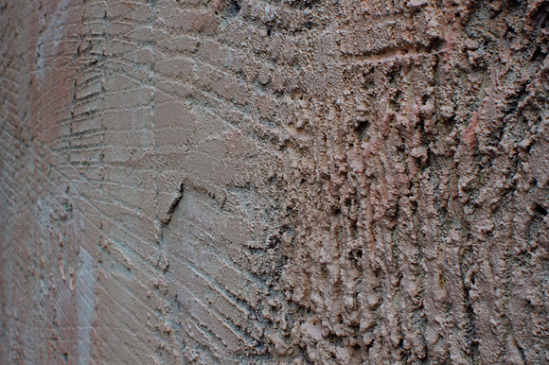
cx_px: 274
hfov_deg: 37.9
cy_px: 182
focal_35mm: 52
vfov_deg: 25.7
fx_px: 800
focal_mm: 35
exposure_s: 1/30
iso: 500
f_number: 22
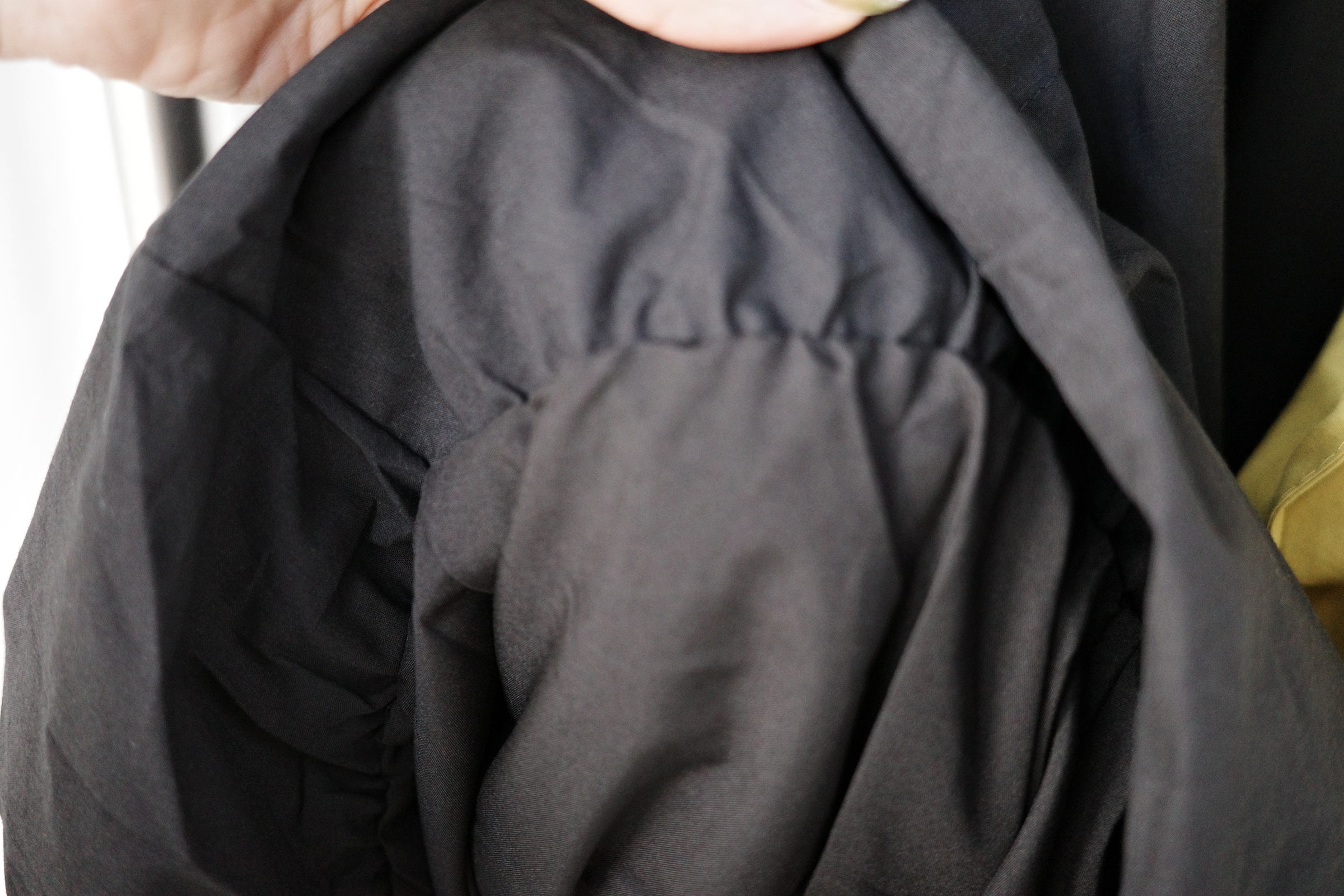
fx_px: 1493
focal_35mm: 40
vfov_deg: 33.4
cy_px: 448
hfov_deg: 48.5
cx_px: 672
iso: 2500
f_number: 2.8
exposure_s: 1/40
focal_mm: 26
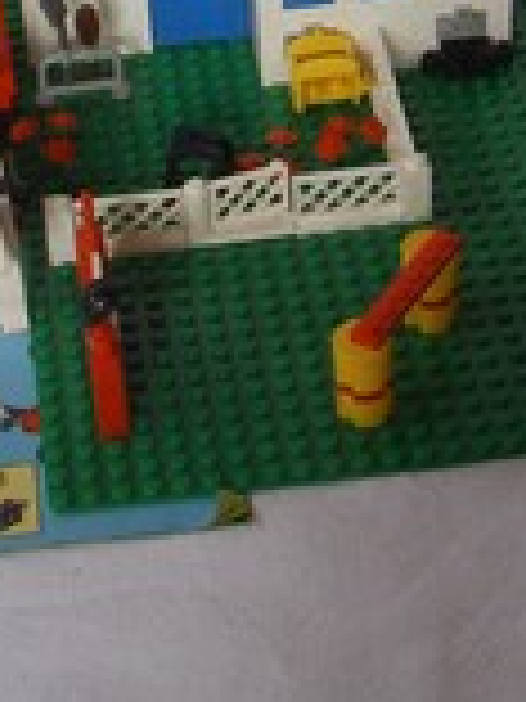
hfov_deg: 12.3
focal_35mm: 120
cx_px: 202
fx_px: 2431
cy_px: -117
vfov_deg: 15.8
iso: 100
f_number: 3.5
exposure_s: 1/90
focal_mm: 6.6
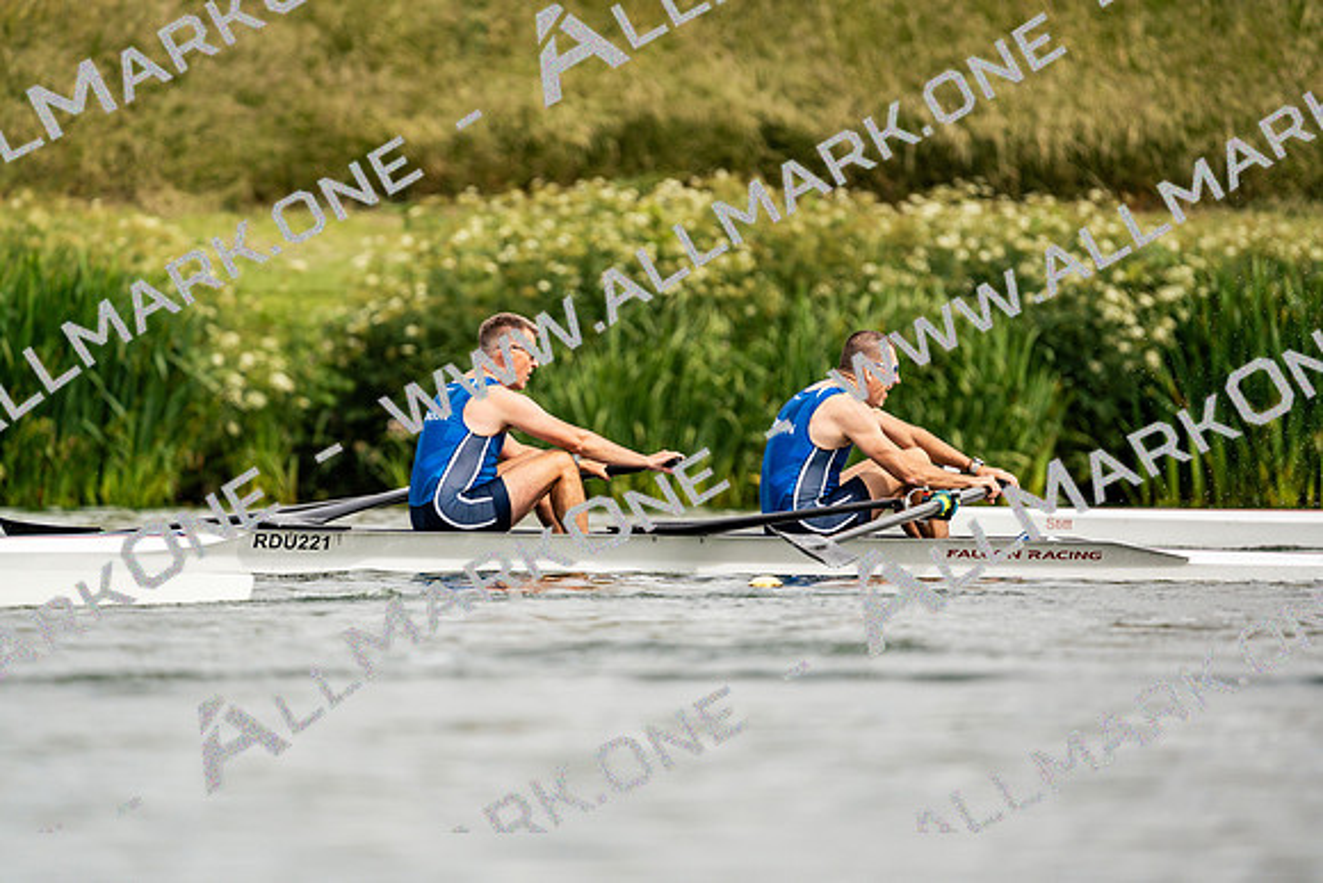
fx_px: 22054
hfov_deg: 3.4
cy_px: 442
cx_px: 662
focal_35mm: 600
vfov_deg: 2.3
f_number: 6.3
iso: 400
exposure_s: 1/2000
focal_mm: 600
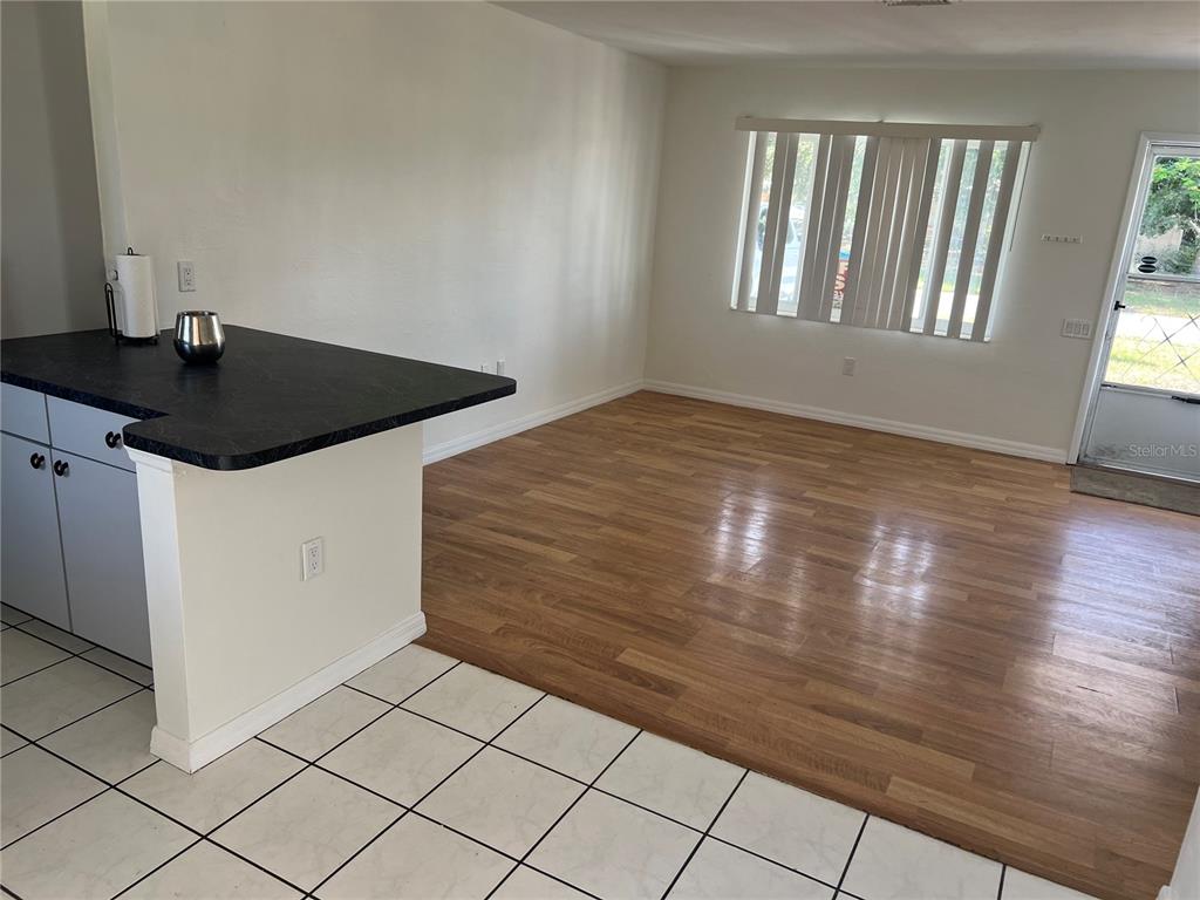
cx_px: 600
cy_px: 450
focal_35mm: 26
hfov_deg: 67.3
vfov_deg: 53.1
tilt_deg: -17.3
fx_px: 901
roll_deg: -4.5
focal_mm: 5.7
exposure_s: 1/121
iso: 64
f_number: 1.5
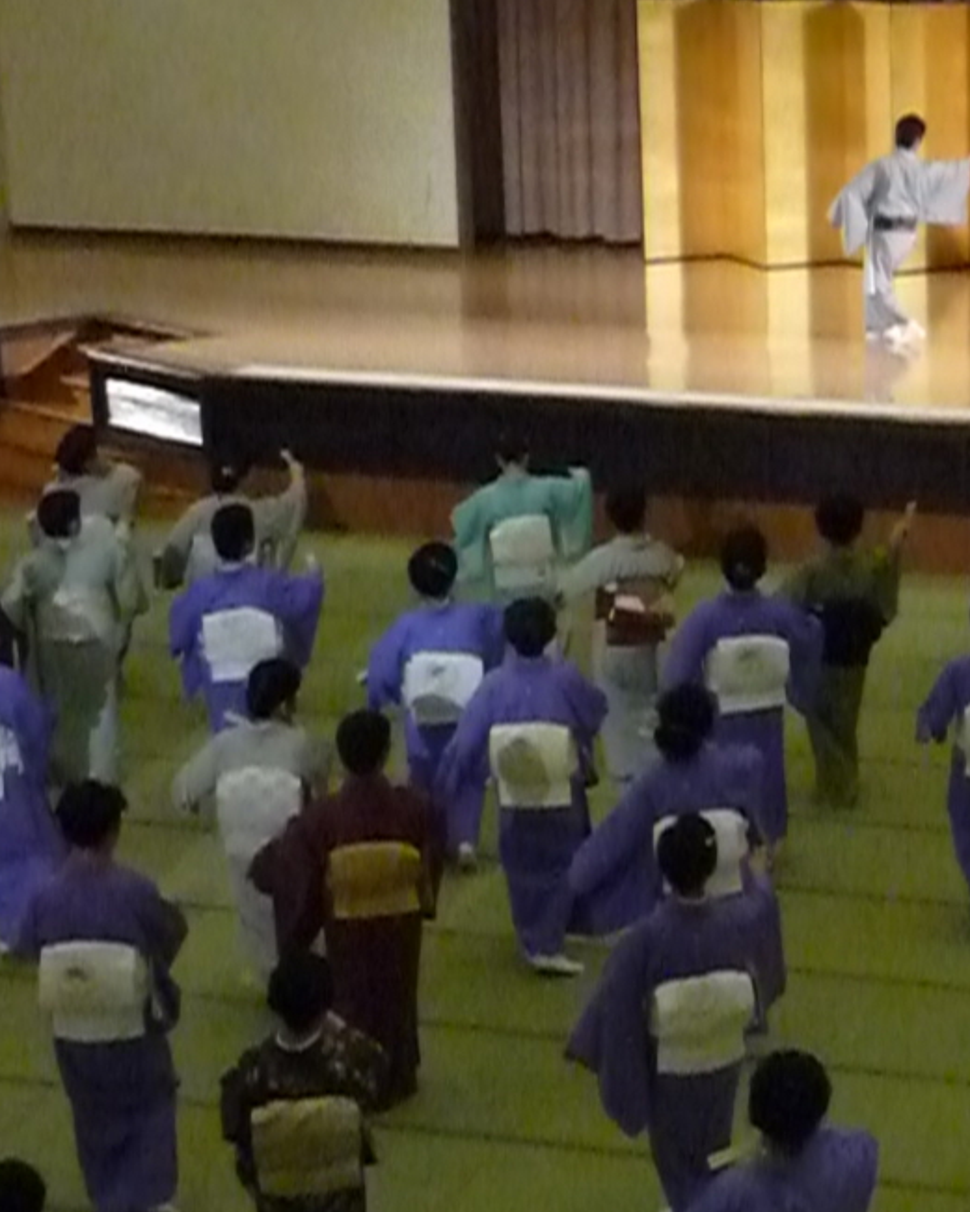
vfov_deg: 23.6
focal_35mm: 81
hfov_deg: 17.9
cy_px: 661
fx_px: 2906
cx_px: 1219
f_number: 4
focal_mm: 5.2
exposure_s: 1/160
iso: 1600
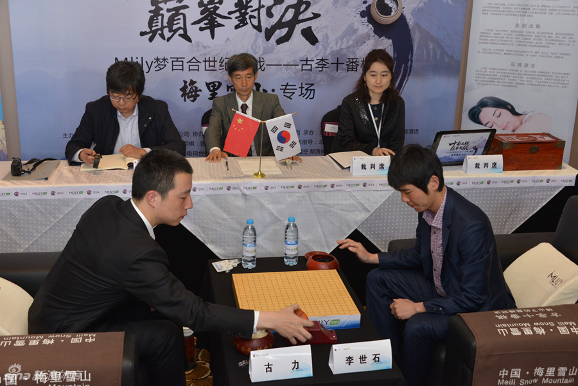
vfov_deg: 29.9
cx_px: 289
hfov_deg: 43.6
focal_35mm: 45
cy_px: 193
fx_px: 723
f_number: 7.1
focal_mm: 45
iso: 800
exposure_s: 1/80
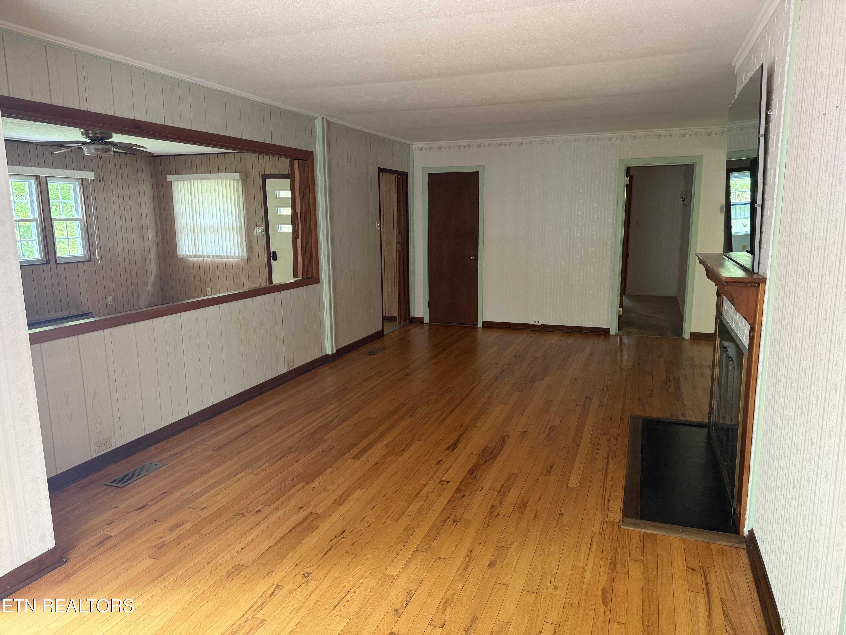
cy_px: 318
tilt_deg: -8.6
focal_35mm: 24
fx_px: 587
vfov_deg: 56.8
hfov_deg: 71.6
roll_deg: +0.8
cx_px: 423
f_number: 1.78
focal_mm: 6.76
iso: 250
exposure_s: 1/60
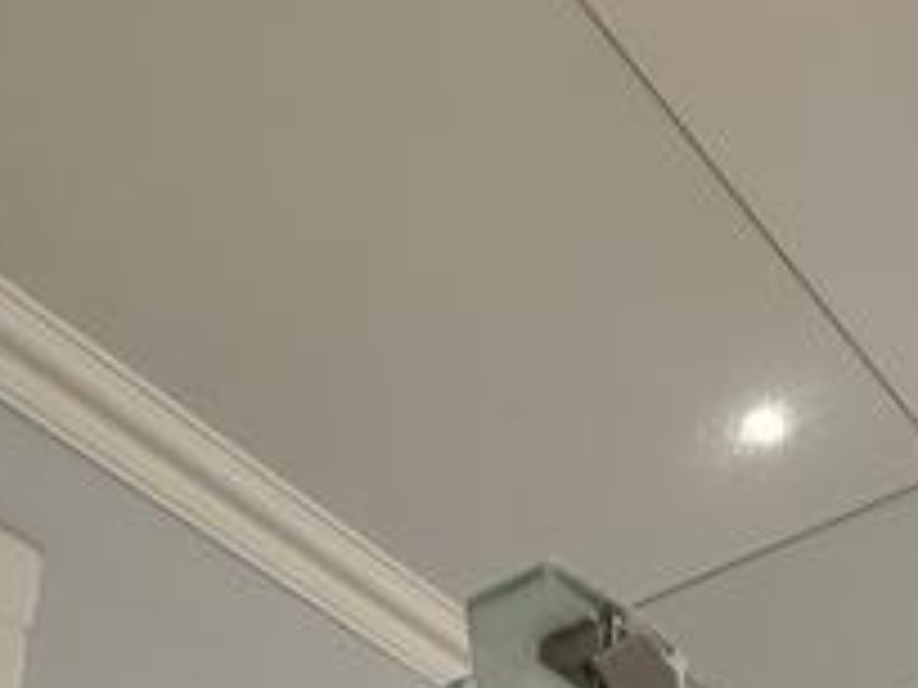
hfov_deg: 31.0
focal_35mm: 55
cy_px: 1300
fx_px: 1459
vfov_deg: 19.0
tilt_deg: +11.9
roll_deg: -0.2
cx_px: 1017
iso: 125
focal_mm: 2.22
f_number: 2.2
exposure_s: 1/100
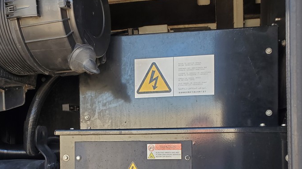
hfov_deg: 47.2
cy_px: 155
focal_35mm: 43
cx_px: 127
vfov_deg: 26.6
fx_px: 344
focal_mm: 4.3
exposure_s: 1/120
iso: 50
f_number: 2.4
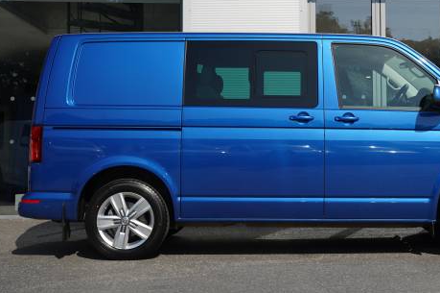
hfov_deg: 32.5
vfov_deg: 22.1
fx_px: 748
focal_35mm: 61
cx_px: 292
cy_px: 116
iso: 100
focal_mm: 43.9
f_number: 4.5
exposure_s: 1/500
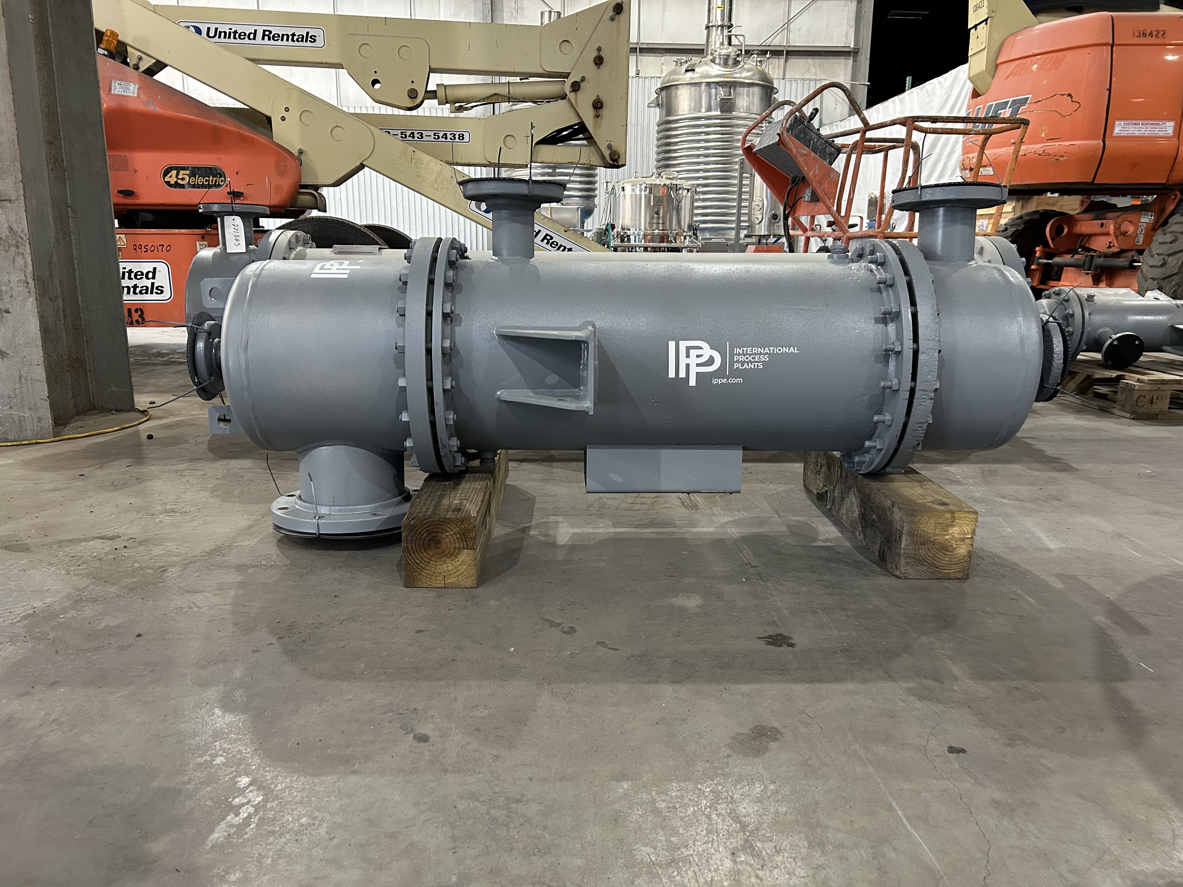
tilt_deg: -13.1
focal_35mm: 26
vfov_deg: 53.1
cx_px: 592
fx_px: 889
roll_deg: -0.2
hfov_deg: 67.3
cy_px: 444
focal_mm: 5.7
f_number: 1.5
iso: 320
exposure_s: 1/60
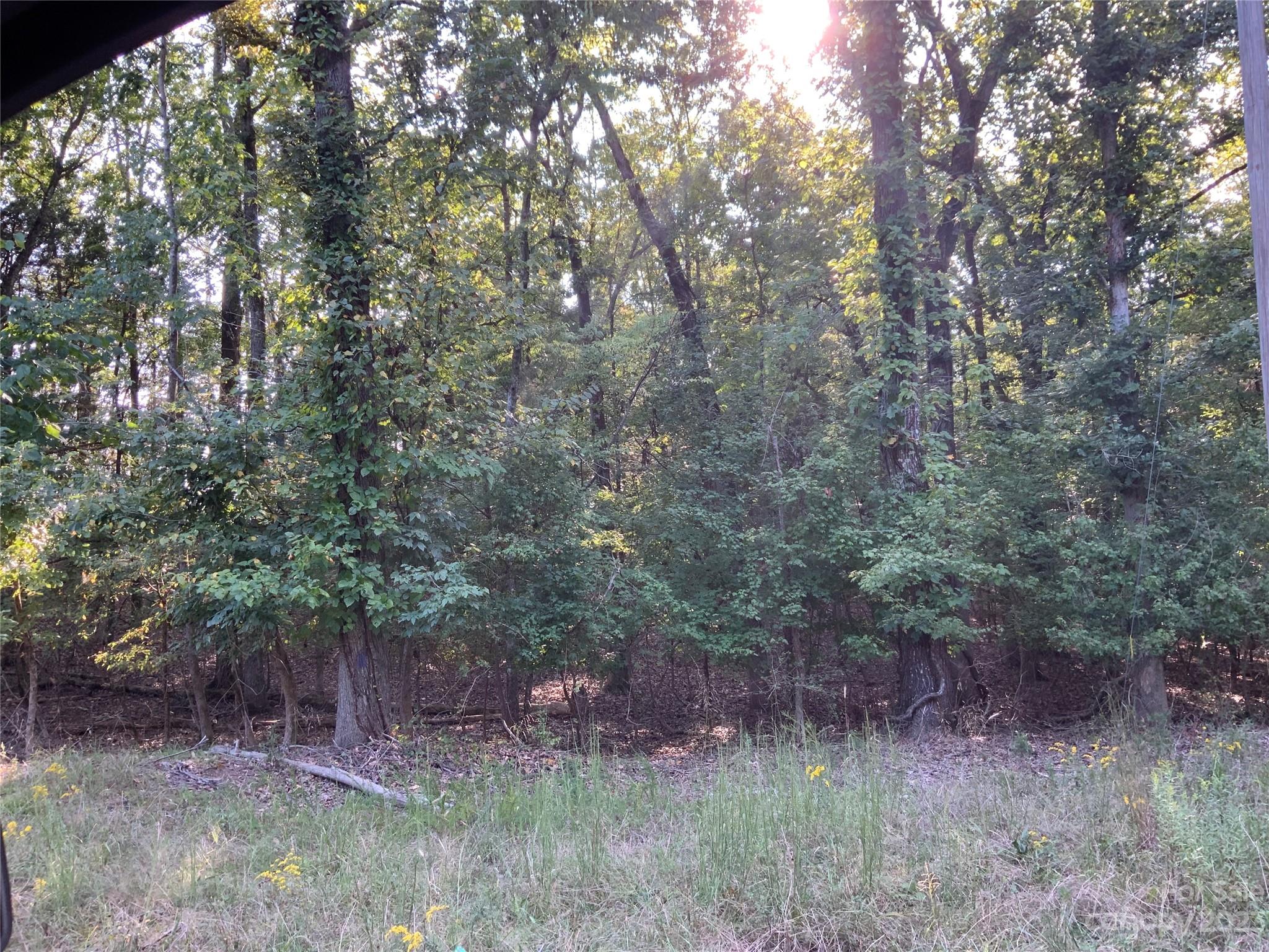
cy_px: 476
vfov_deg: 48.2
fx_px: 1063
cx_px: 634
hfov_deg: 61.7
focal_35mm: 29
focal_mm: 3
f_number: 1.8
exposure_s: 1/120
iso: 40
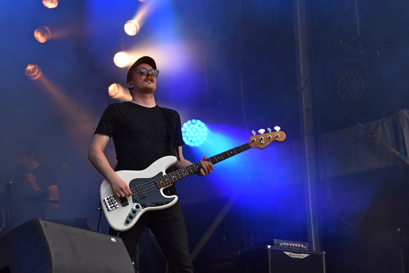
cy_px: 136
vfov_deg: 18.2
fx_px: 852
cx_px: 204
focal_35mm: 75
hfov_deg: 27.0
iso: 1250
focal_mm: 50
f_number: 4.5
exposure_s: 1/4000
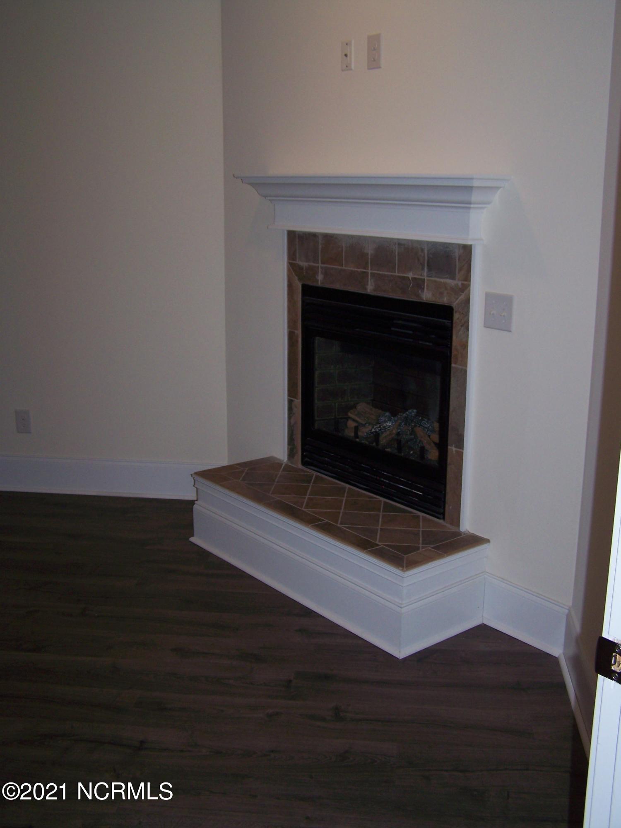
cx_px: 310
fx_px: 909
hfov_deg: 37.7
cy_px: 414
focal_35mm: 38
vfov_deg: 49.0
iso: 80
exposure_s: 1/60
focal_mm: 6.3
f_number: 2.8
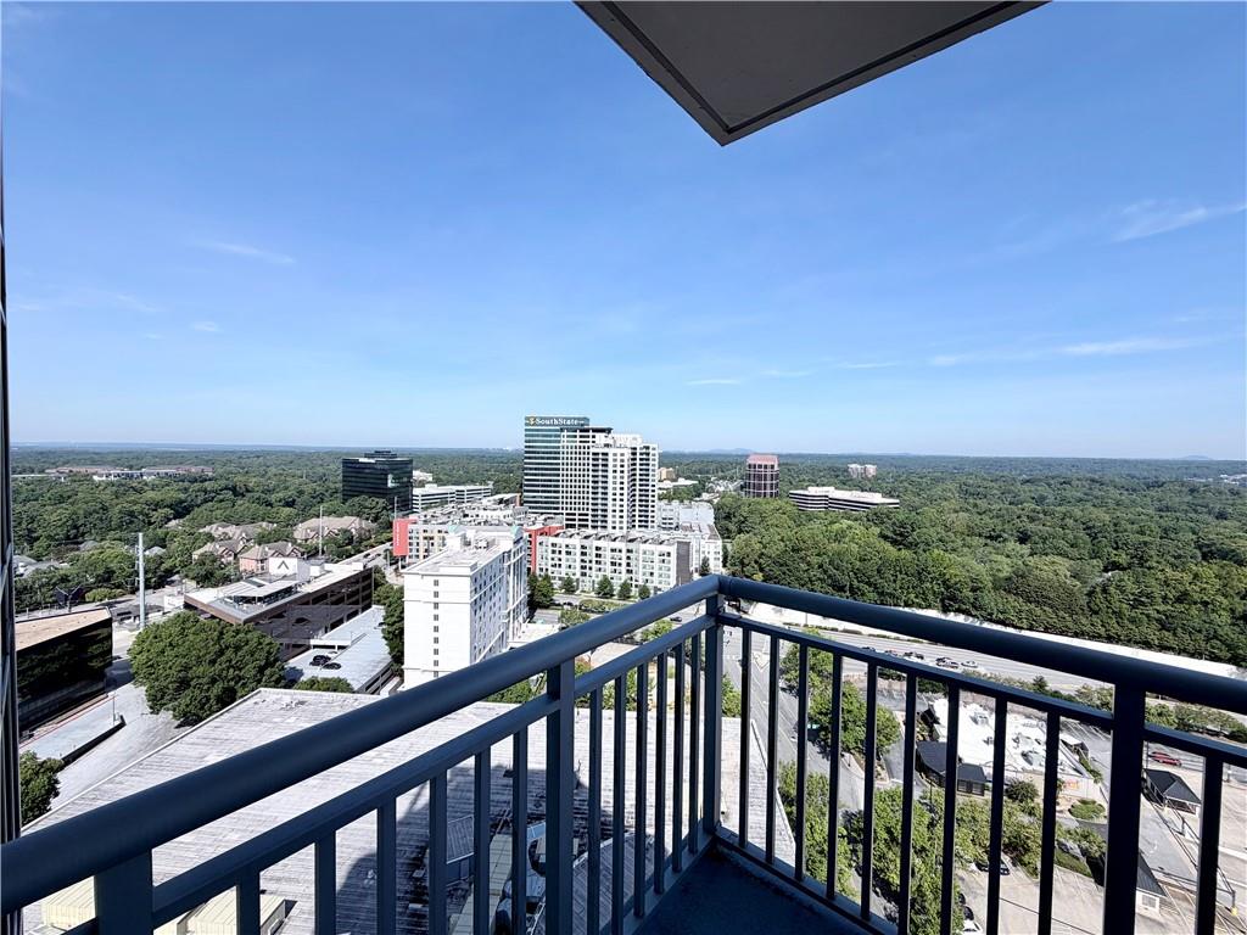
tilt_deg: -2.0
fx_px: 504
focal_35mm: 14
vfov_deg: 85.7
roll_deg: -0.7
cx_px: 624
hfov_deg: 102.1
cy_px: 468
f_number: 2.2
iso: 20
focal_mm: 2.22
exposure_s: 1/955
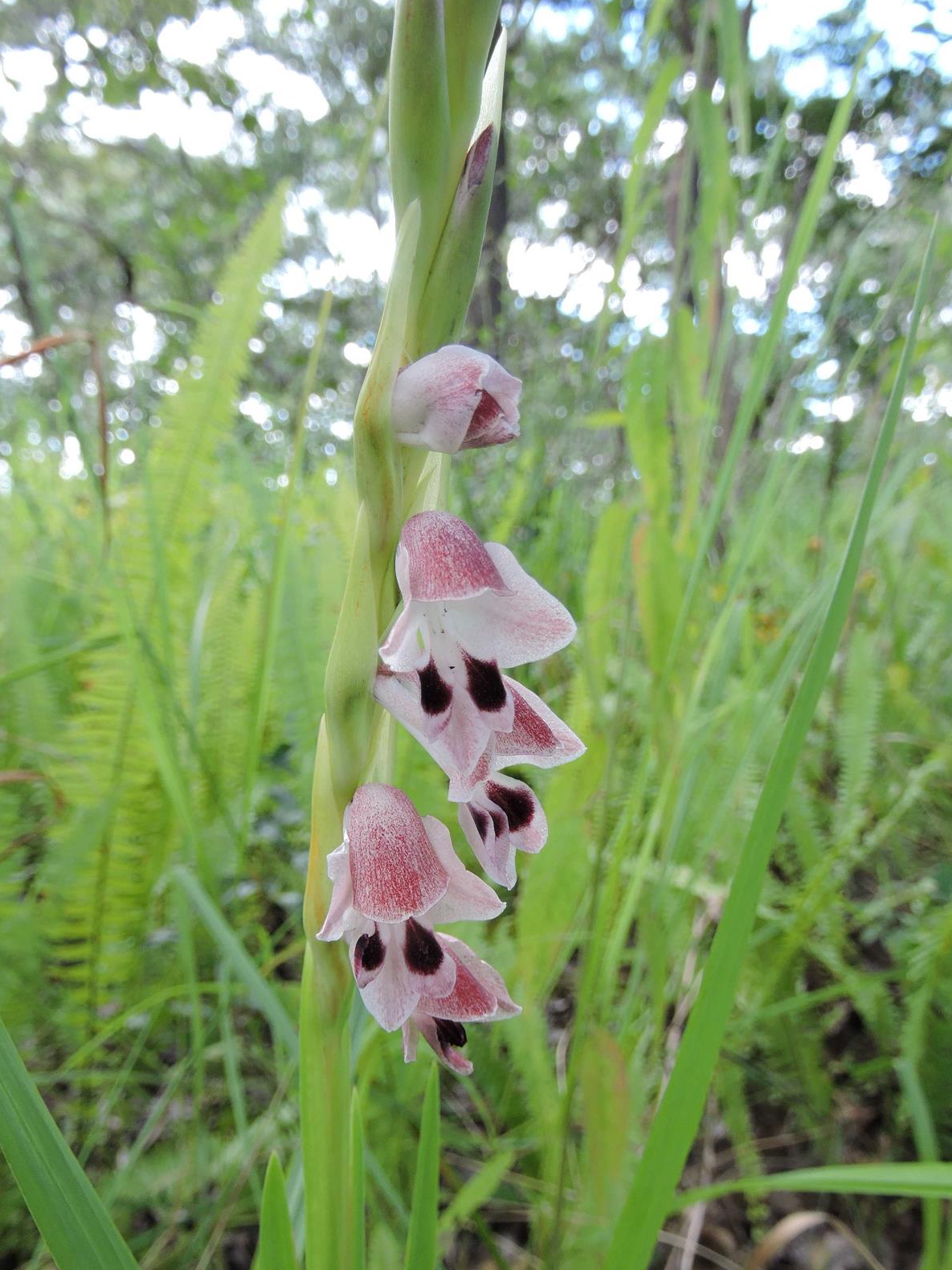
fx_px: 1027
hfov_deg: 49.7
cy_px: 733
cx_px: 490
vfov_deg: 63.1
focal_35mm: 28
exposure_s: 1/60
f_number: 3.3
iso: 100
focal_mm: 4.3
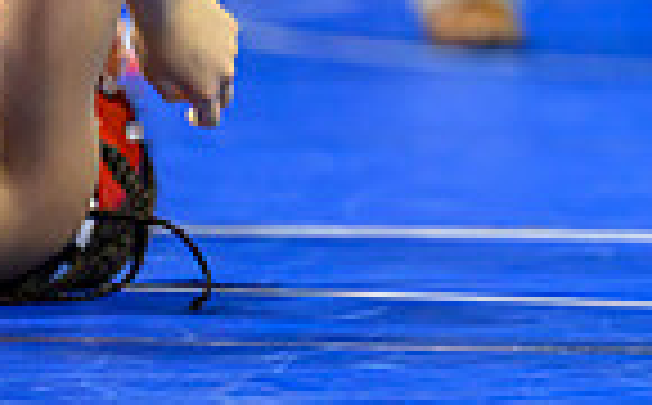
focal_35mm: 927
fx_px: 16440
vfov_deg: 1.4
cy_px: -461
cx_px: 1144
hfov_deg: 2.3
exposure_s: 1/800
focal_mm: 200
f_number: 2.8
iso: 2500
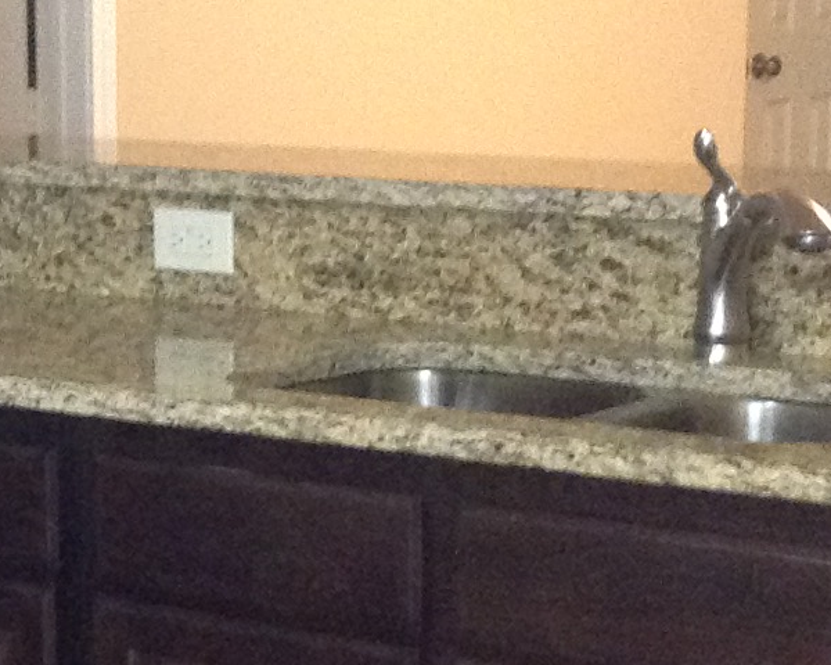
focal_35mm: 139
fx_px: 3419
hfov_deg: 13.4
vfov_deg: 11.1
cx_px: -194
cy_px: 443
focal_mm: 3.3
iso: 250
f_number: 2.4
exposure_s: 1/20
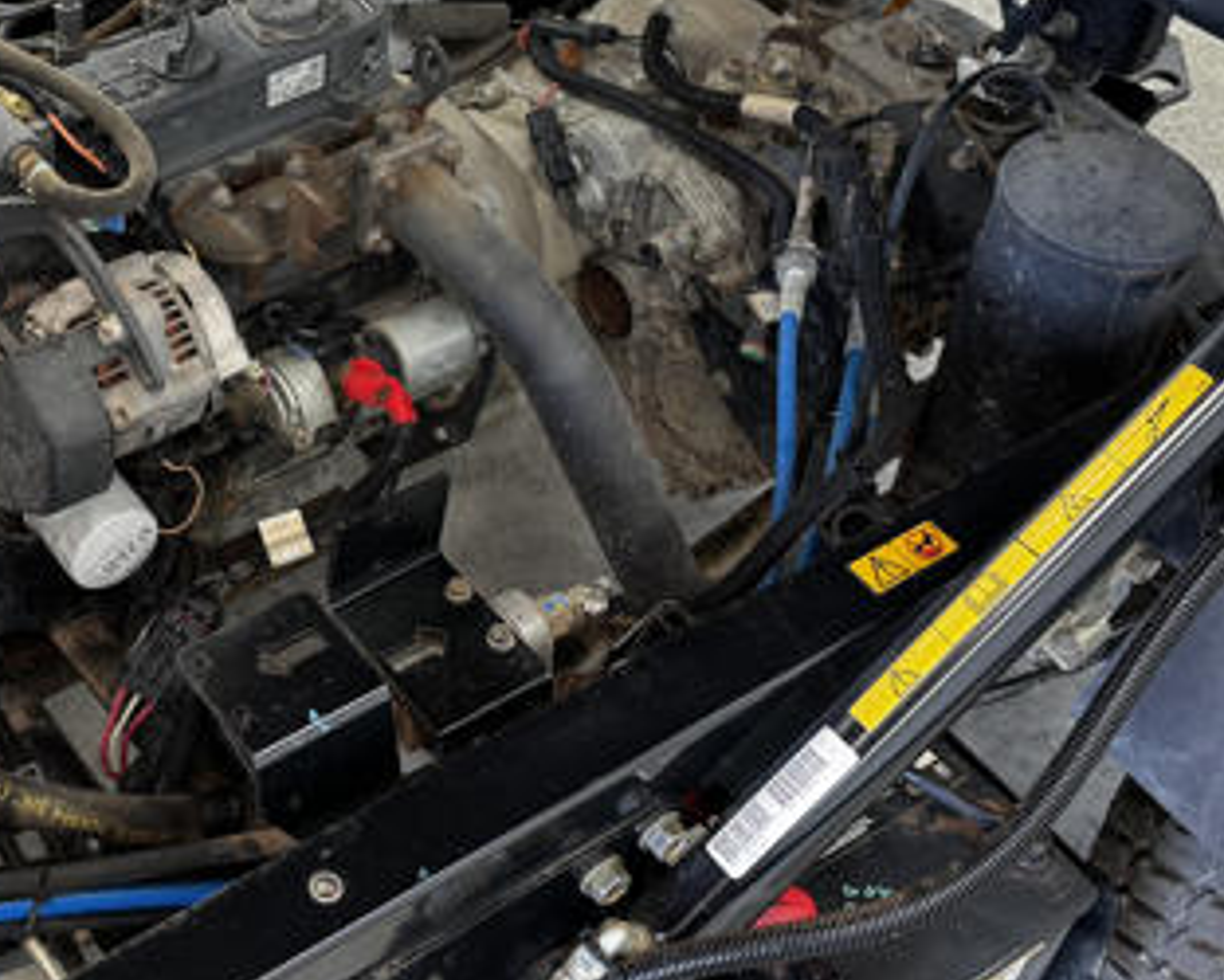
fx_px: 2175
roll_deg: -3.1
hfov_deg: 30.6
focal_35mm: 60
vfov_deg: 25.3
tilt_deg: -44.0
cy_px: 318
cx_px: 224
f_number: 1.78
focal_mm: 6.76
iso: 125
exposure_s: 1/60
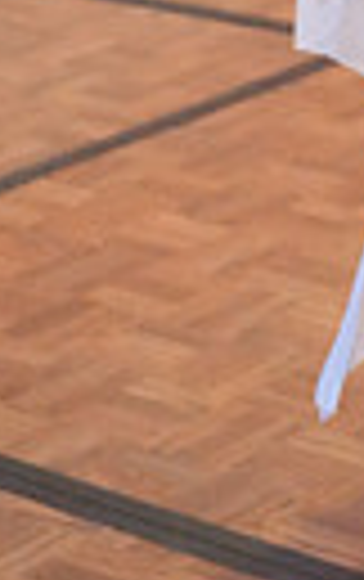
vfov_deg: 10.8
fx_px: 2753
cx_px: 618
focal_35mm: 174
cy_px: -634
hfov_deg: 7.4
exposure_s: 1/400
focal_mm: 38
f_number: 4
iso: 12800
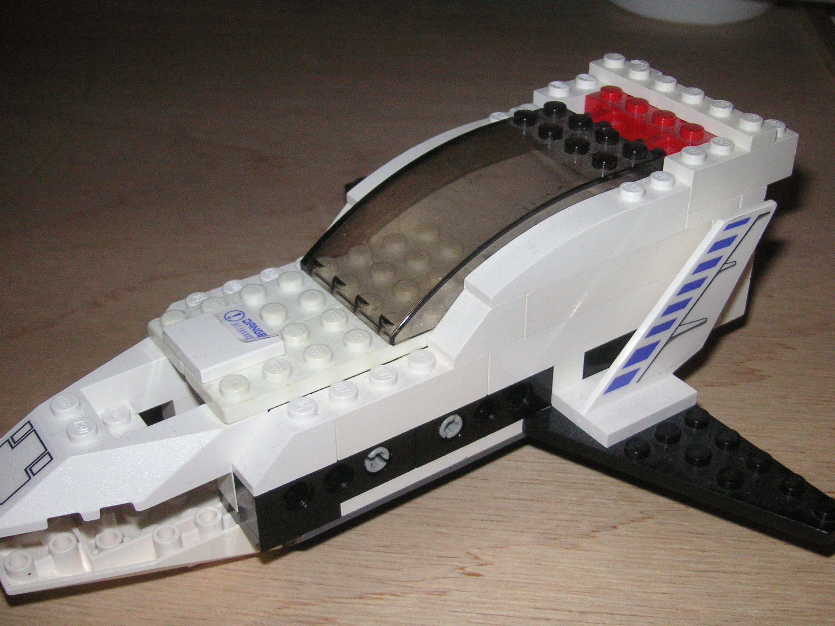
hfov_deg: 42.1
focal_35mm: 45
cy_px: 324
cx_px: 430
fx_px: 1086
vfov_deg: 32.2
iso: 160
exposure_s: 1/180
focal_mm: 6.1
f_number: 6.7
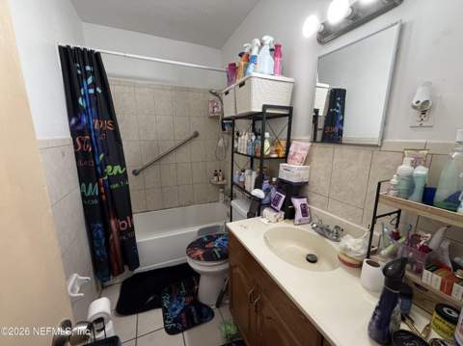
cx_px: 232
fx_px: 187
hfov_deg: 102.1
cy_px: 173
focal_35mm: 14
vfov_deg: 85.6
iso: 320
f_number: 2.2
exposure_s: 1/120
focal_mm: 2.22
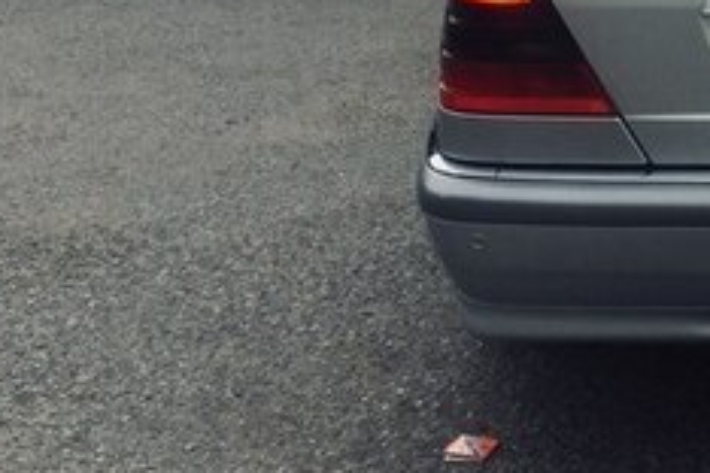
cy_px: -108
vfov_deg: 15.4
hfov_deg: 21.7
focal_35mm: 85
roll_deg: -3.0
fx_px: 1676
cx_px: 910
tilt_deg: -15.6
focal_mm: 4.15
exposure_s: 1/1466
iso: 32
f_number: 2.2
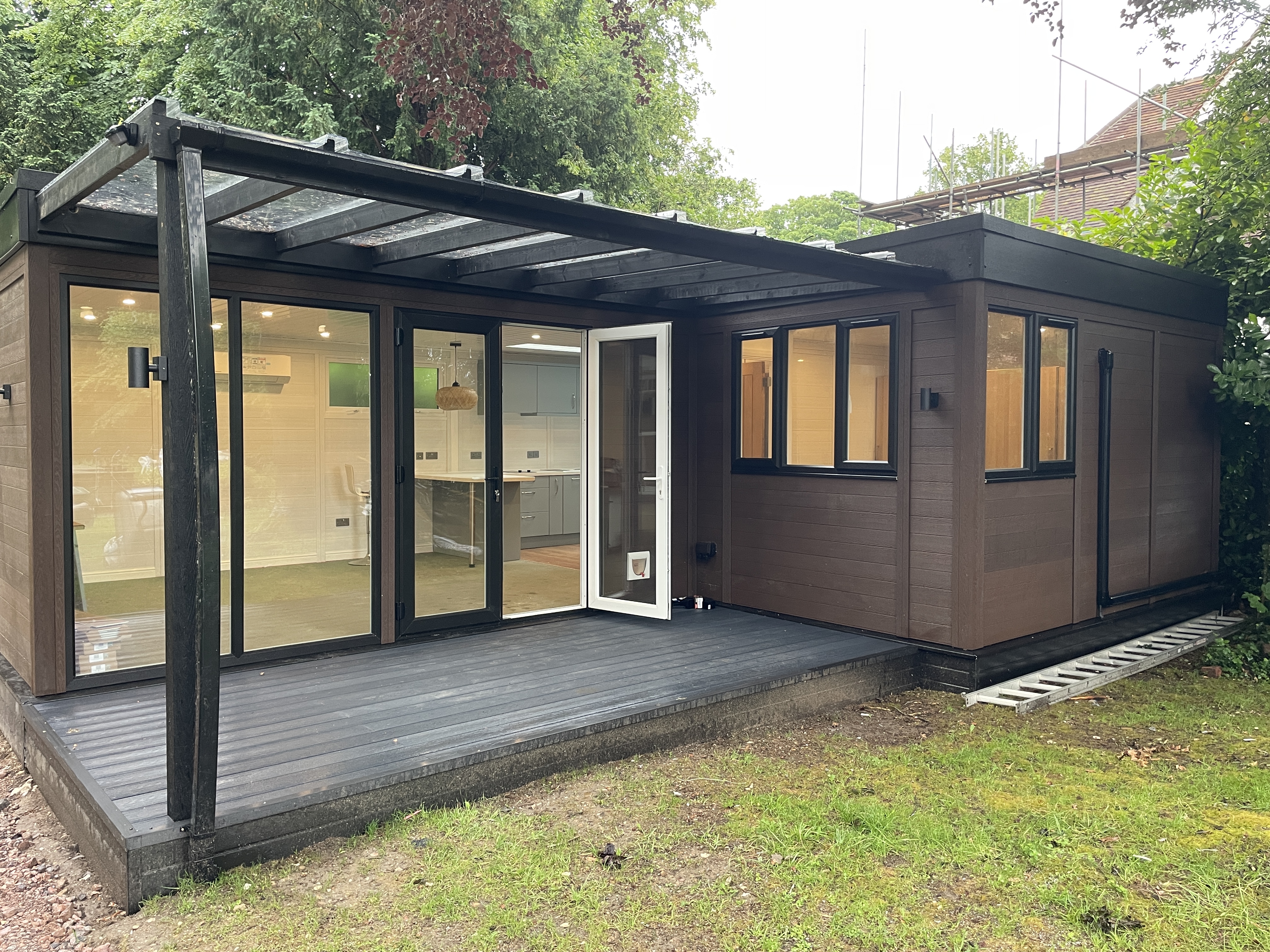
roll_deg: +0.2
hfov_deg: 67.3
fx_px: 954
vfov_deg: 53.1
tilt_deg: -2.2
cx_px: 635
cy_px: 476
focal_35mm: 26
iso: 125
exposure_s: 1/74
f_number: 1.6
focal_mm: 4.2
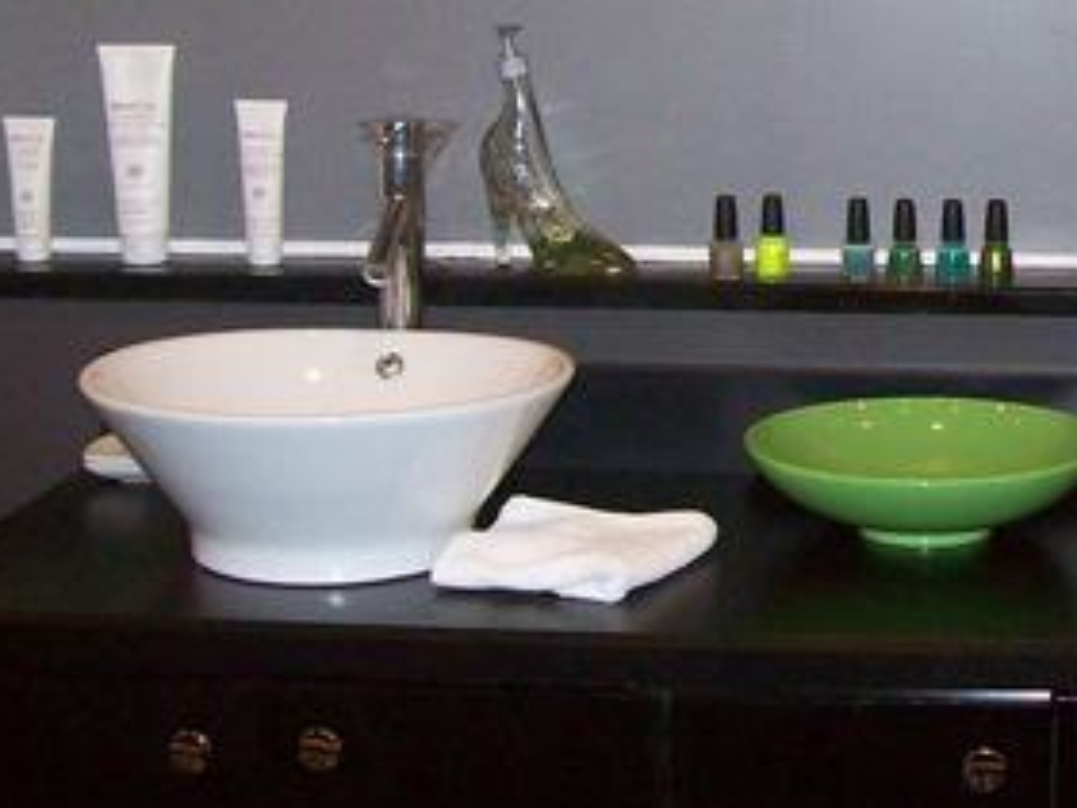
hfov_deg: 22.9
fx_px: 2552
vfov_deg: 17.8
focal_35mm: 82
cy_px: 123
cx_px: 1081
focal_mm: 6
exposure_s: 1/64
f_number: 2.7
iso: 200
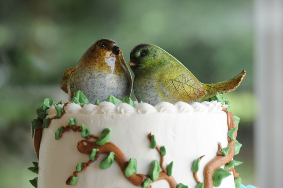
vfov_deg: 4.6
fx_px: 2355
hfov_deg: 6.9
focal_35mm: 300
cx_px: 142
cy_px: 94
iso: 1250
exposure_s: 1/320
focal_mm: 200
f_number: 8
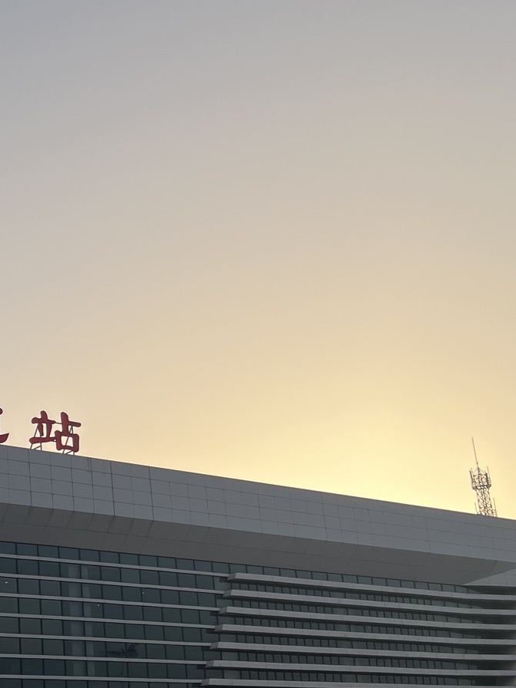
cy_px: 380
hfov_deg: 24.2
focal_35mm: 58
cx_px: 12
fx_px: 1154
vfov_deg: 33.2
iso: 50
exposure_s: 1/3413
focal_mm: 5.1
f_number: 1.6
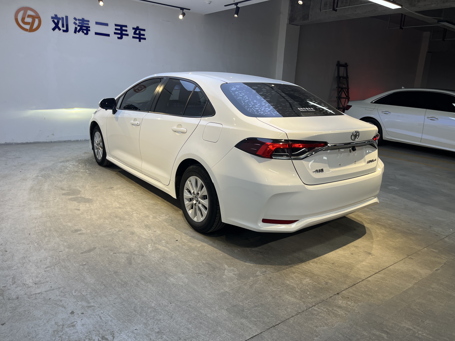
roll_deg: -1.8
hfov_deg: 67.3
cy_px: 170
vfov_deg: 53.1
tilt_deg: -14.7
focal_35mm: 26
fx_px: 342
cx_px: 228
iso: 40
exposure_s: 1/240
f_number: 1.6
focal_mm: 5.1
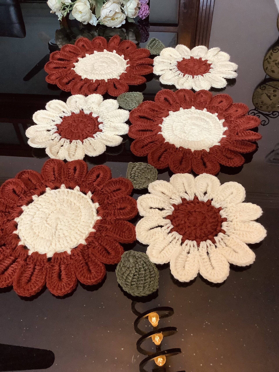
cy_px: 186
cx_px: 140
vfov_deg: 58.4
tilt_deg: -49.3
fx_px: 333
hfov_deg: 45.4
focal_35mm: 31
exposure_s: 1/50
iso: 400
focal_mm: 3.3
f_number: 2.4
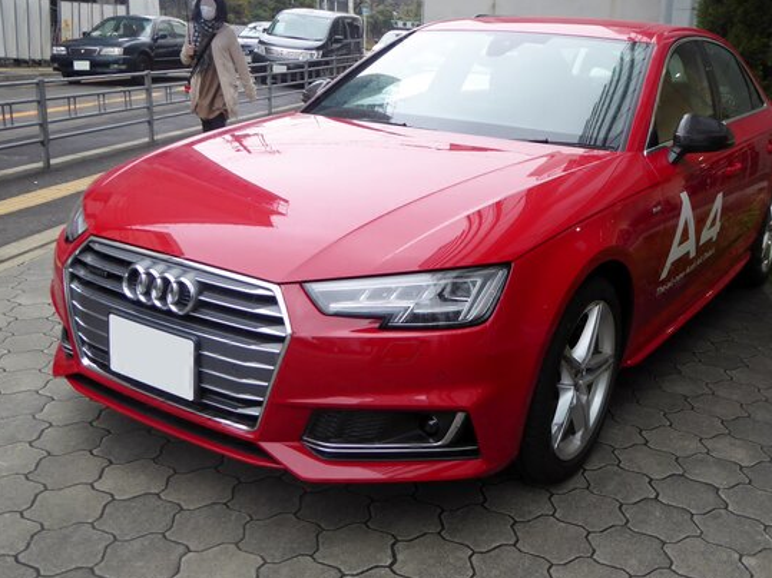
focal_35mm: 38
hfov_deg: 49.0
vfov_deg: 37.7
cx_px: 405
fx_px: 847
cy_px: 266
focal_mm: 5.4
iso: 125
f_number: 3.5
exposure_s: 1/60
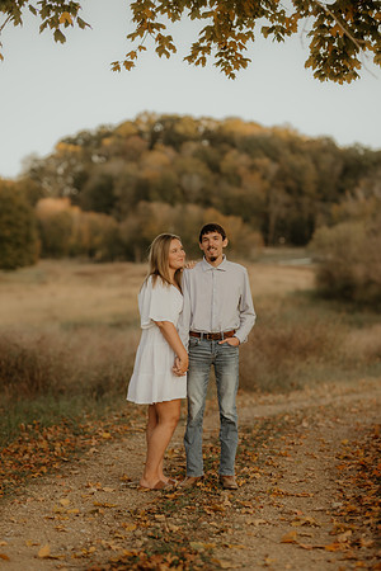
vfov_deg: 23.9
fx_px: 1349
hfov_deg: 16.1
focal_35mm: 85
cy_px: 286
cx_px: 190
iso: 100
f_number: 1.8
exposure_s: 1/200
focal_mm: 85
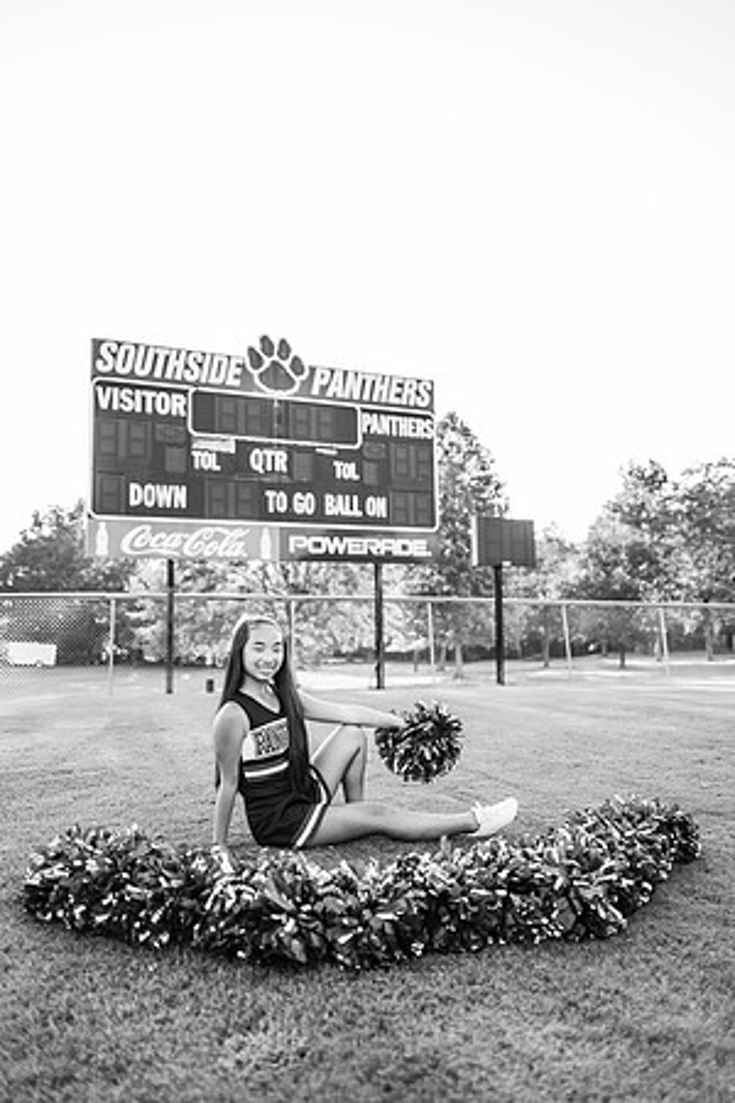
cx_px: 368
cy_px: 552
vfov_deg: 73.7
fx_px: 735
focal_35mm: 24
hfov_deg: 53.1
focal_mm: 24
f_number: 2
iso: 125
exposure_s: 1/500
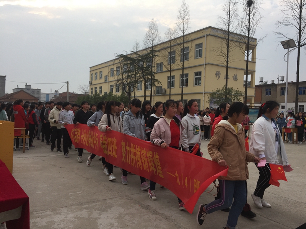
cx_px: 153
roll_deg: -2.7
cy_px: 114
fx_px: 256
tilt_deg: -2.6
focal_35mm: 29
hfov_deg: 61.7
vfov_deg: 48.2
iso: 32
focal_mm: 4.15
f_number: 2.2
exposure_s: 1/898
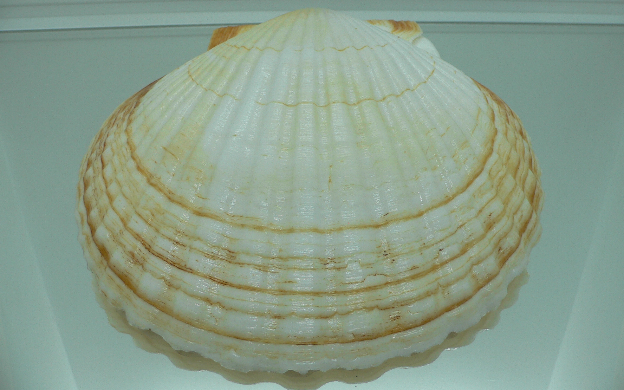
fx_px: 646
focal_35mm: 38
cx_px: 313
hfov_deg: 51.5
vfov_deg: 33.6
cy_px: 176
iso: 80
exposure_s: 1/80
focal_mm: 4.6
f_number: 2.8
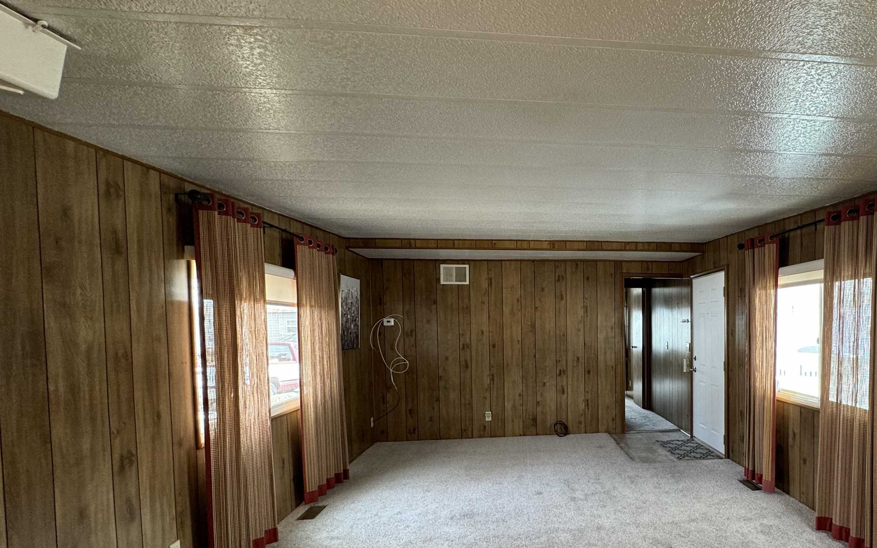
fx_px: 478
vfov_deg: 58.8
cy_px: 346
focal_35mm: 20
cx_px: 580
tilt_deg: -2.1
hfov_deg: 82.4
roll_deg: +1.1
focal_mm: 2.22
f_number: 2.2
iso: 160
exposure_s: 1/60
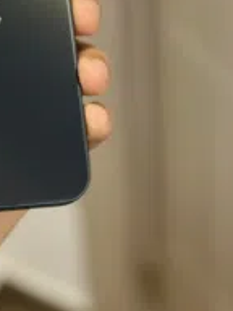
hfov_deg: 14.6
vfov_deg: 19.0
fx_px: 897
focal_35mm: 100
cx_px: 24
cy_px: -8
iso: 320
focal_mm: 6.86
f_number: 1.78
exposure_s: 1/50
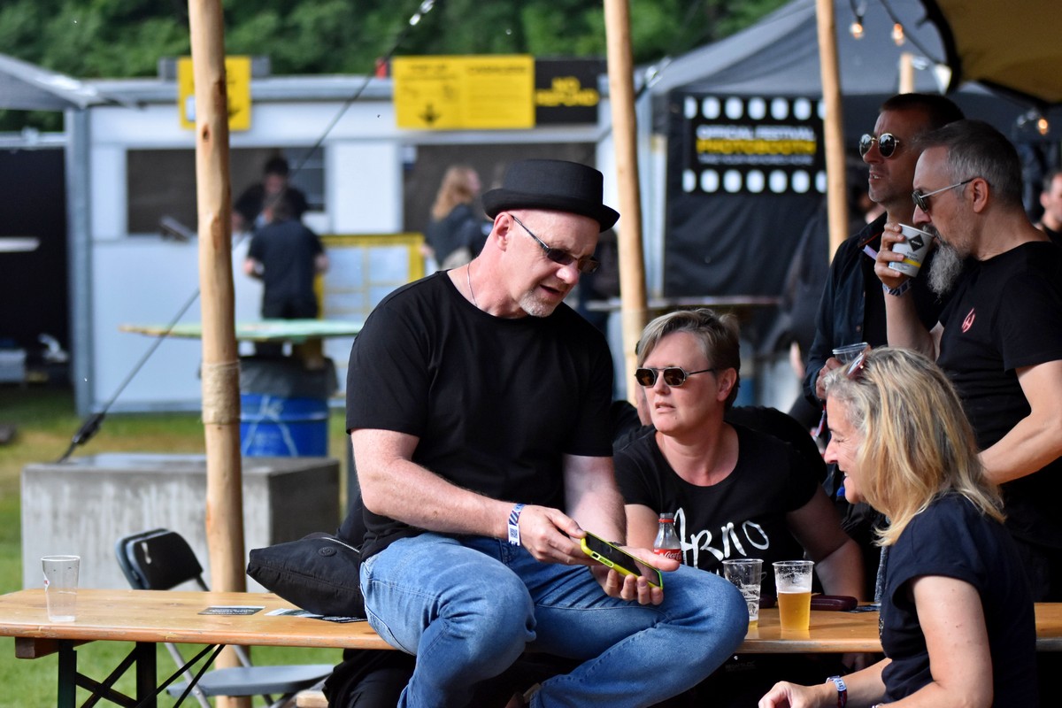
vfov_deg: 13.0
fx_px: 3097
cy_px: 354
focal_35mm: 105
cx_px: 531
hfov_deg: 19.5
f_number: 2.8
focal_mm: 70
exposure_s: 1/6400
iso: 1250
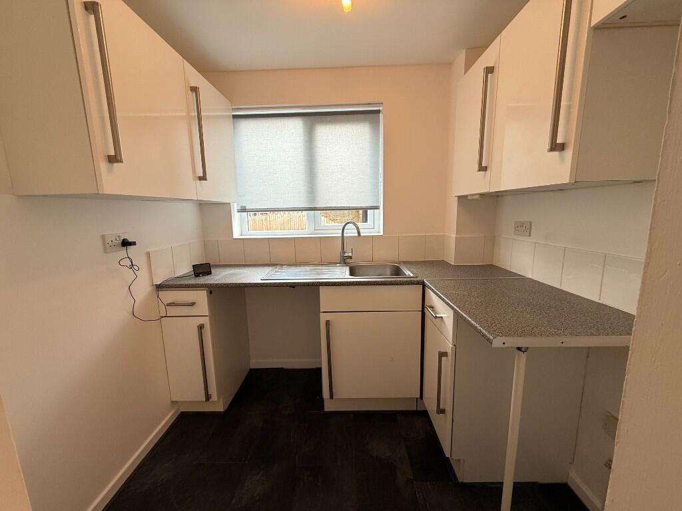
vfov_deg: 85.7
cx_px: 341
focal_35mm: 14
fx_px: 276
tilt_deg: -9.4
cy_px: 256
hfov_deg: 102.1
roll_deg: +1.0
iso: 80
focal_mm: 2.22
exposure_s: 1/100
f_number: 2.2
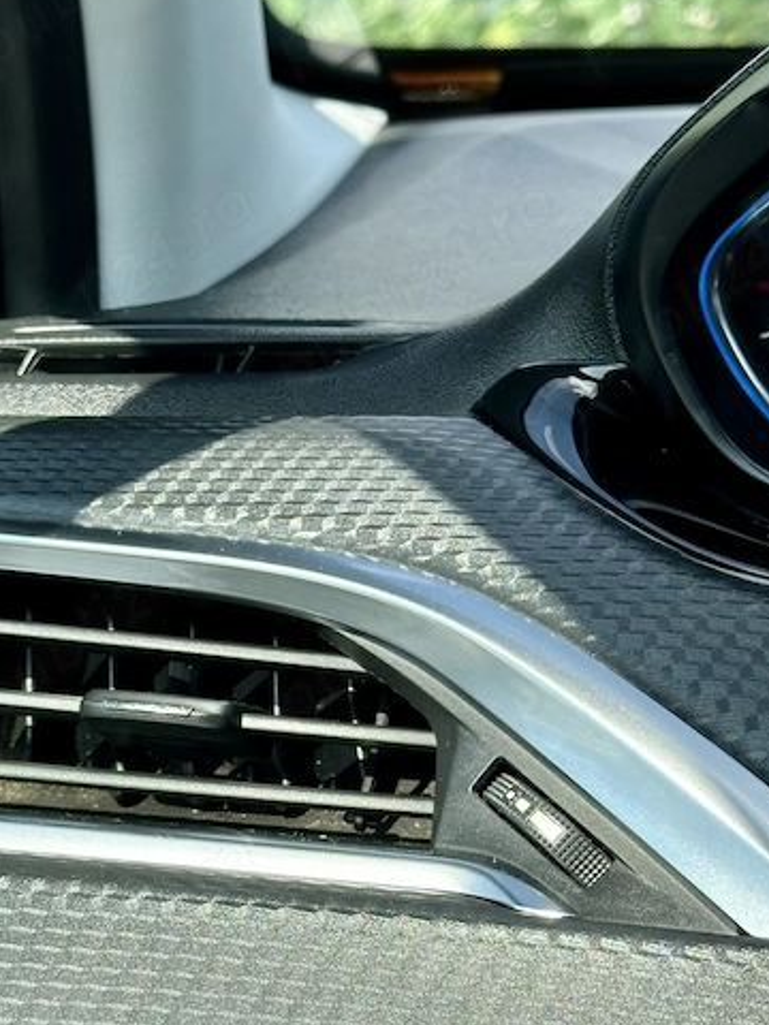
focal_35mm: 80
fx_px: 2370
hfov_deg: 18.4
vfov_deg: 24.3
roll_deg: -2.5
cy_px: 688
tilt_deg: -15.8
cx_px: 263
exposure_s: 1/880
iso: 64
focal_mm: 6.86
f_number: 1.78
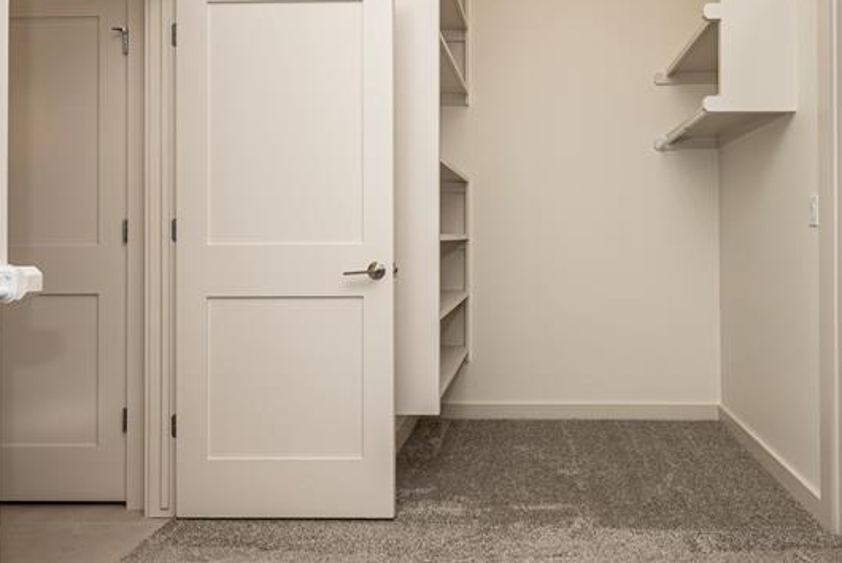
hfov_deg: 66.3
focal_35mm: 27
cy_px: 229
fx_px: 632
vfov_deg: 47.7
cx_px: 528
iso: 100
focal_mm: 14
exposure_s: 1/60
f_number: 7.1
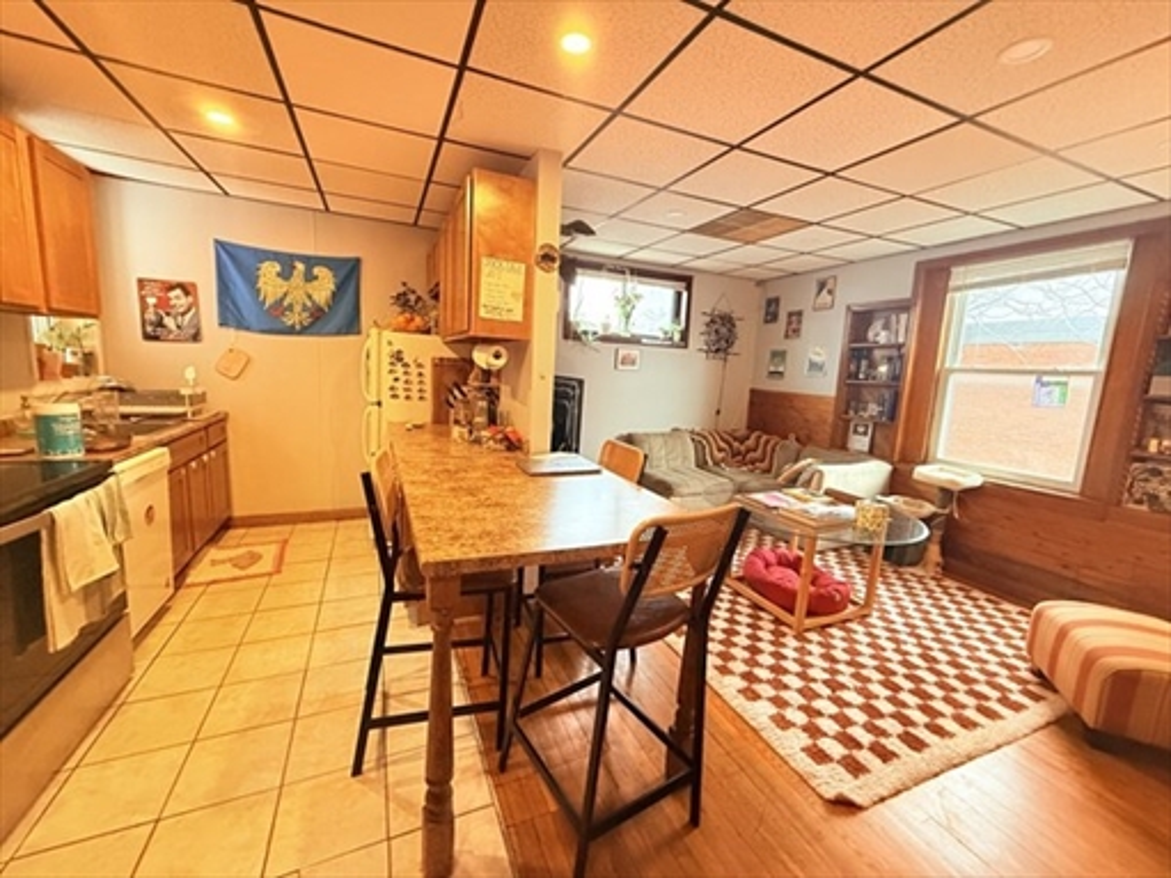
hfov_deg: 102.1
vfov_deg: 85.7
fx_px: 473
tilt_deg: -9.6
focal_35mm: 14
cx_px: 586
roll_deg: -3.9
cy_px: 439
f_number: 2.2
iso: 500
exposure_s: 1/120
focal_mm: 2.22
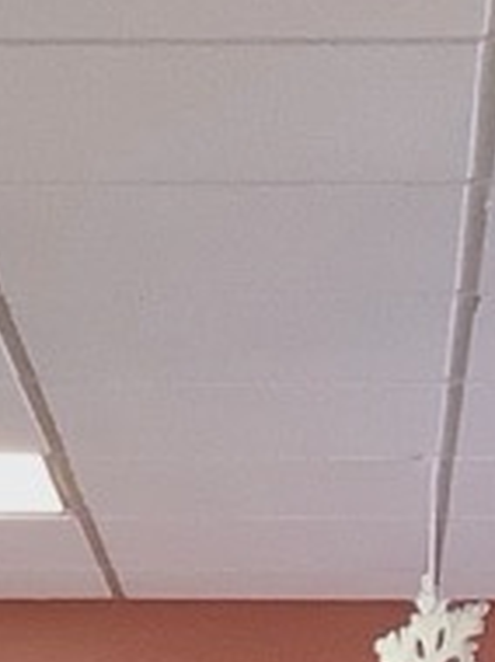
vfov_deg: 8.0
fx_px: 3994
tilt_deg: -11.6
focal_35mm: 209
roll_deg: -1.3
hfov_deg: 7.1
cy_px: 2045
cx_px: 195
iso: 160
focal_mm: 3.3
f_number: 2.4
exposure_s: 1/60
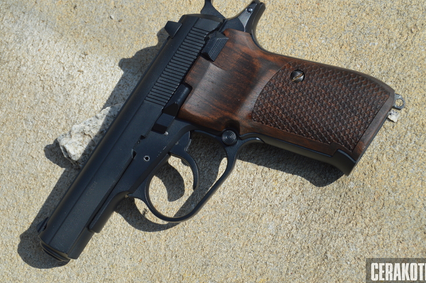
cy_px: 138
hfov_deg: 24.8
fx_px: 970
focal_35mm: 82
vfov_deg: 16.6
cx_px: 205
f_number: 8
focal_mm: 50
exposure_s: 1/250
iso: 100
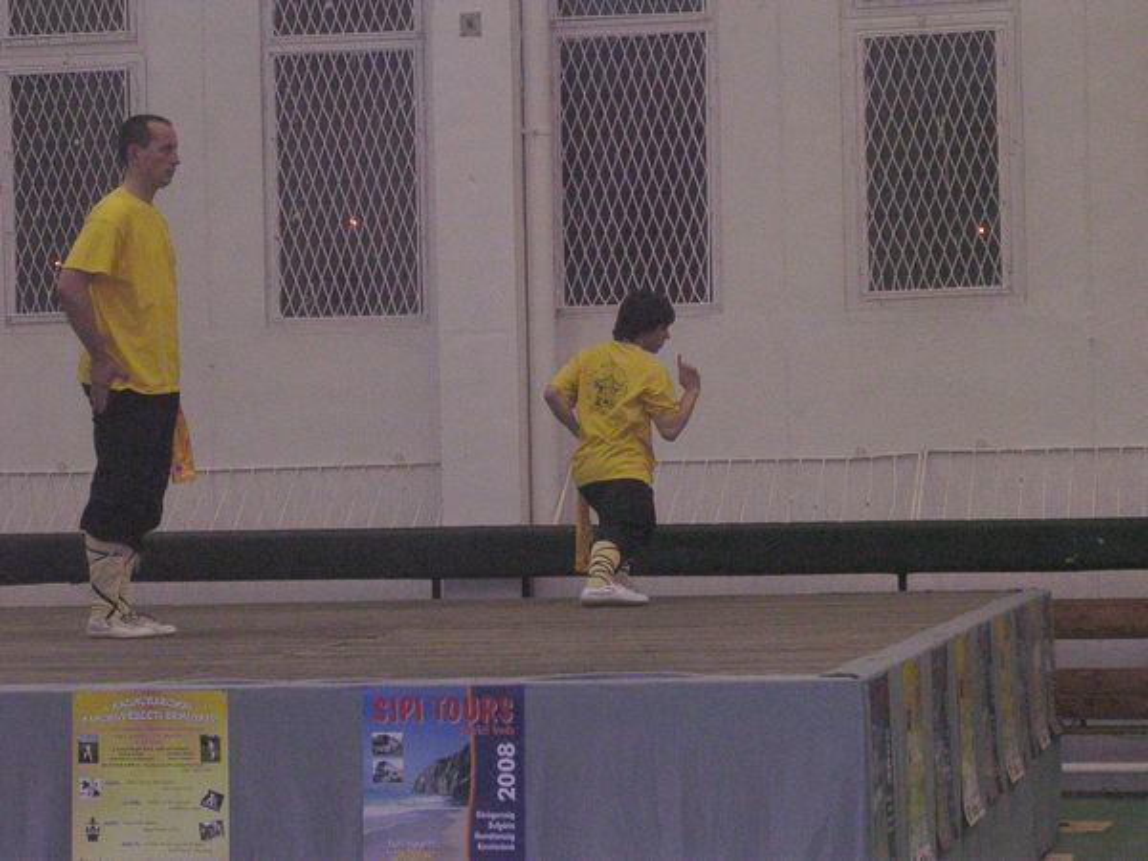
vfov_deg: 13.5
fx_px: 3648
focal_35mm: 110
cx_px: 574
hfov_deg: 17.9
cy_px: 430
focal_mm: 16.7
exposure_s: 1/60.1
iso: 400
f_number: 4.8
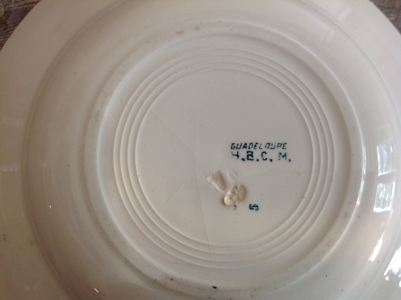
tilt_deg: -82.8
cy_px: 150
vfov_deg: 40.6
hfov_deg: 52.7
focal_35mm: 35
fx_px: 405
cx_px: 200
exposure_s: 1/20
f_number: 2.4
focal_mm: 4.28
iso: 50
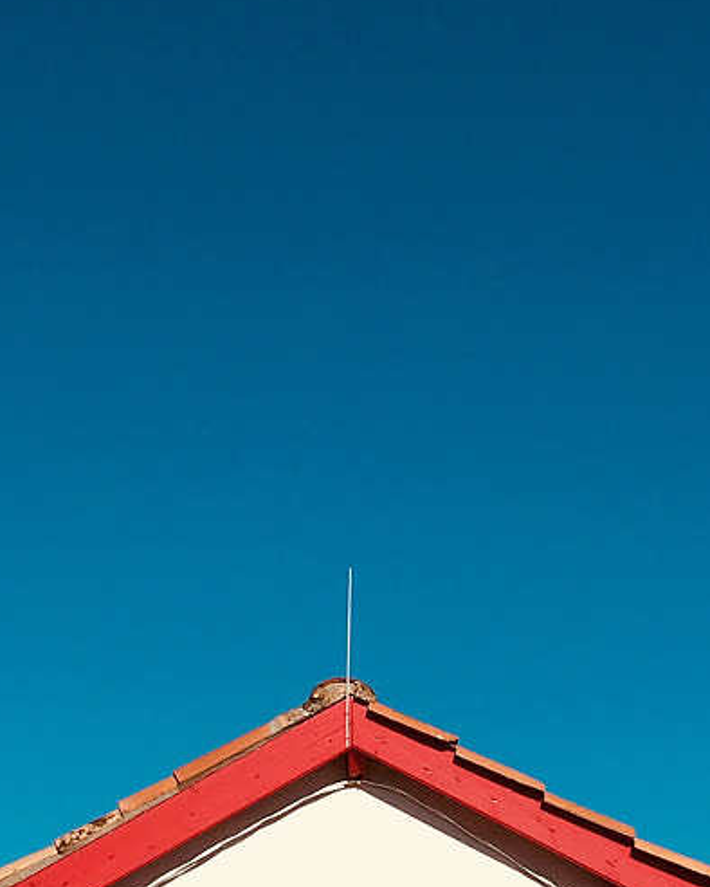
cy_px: 723
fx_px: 2415
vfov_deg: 20.5
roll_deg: +0.0
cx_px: 303
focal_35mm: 92
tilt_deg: +10.2
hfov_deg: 16.7
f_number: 2.2
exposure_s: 1/5495
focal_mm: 4.15
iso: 25
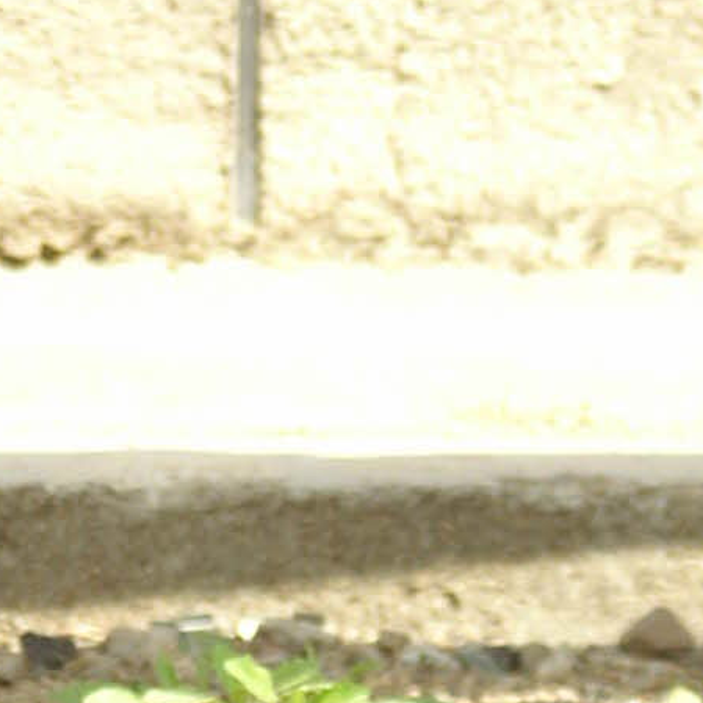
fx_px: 15693
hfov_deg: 2.6
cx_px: -861
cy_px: -1058
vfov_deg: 2.5
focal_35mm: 683
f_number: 3.5
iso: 400
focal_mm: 80
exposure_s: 1/2000
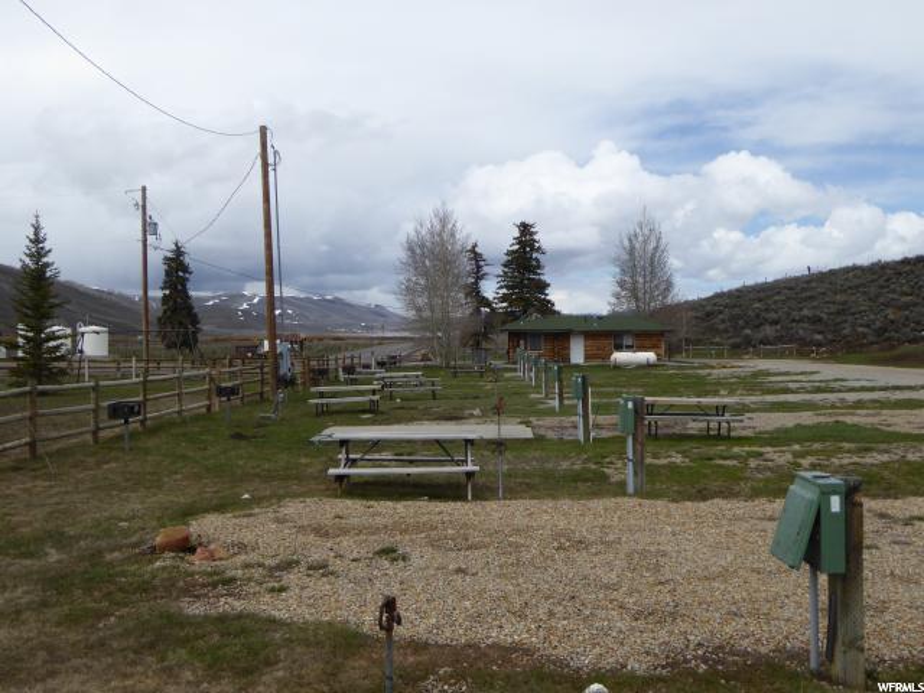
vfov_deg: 39.7
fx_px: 961
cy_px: 346
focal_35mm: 36
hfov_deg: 51.4
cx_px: 462
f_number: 3.7
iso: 100
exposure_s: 1/1600
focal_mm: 6.3
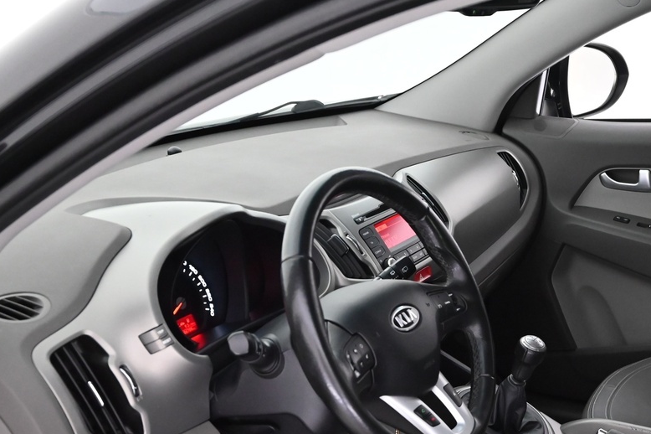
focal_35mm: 50
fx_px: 904
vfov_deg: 25.5
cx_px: 455
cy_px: 446
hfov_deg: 39.0
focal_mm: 24
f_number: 4
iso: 4500
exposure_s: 1/60
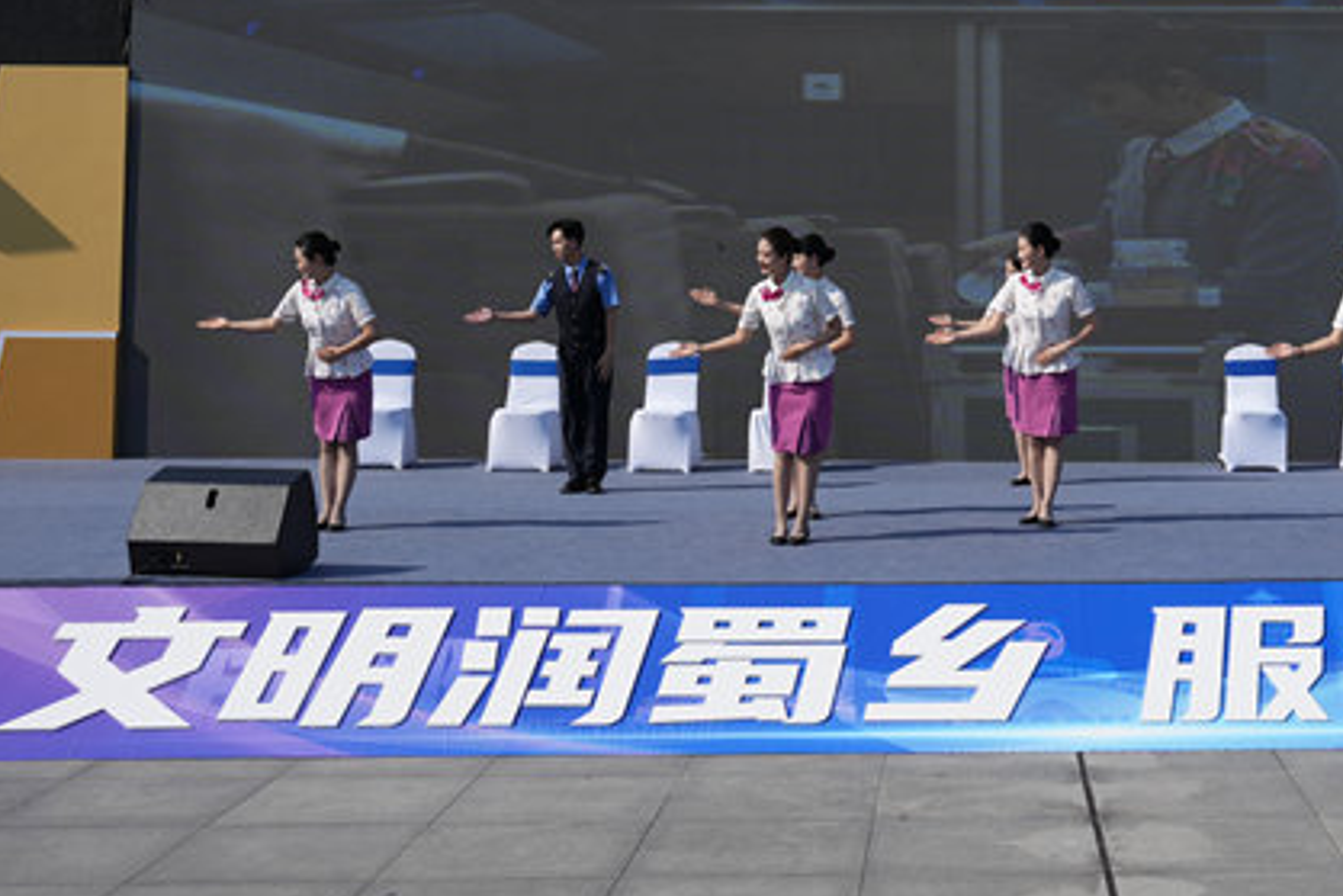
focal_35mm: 61
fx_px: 2276
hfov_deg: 32.1
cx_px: 1041
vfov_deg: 22.0
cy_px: 170
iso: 100
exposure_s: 1/400
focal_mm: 34
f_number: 8
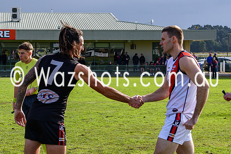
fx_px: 830
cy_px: 81
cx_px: 82
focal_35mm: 129
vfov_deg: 10.6
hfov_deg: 15.8
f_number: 5.6
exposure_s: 1/320
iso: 100
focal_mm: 31
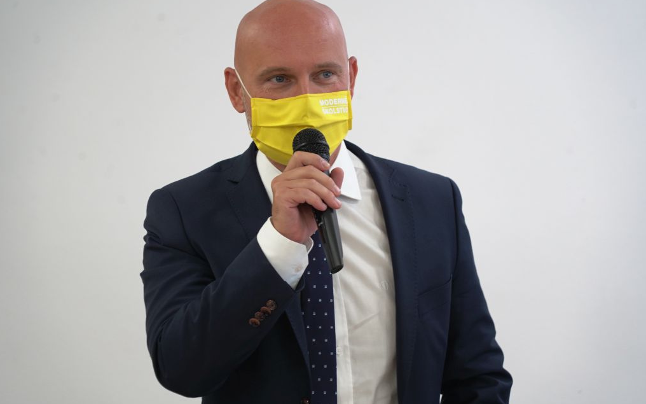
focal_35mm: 158
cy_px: 200
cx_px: 322
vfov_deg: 8.3
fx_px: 2782
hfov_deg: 13.2
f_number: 6.3
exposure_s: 1/40
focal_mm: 154
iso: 1600
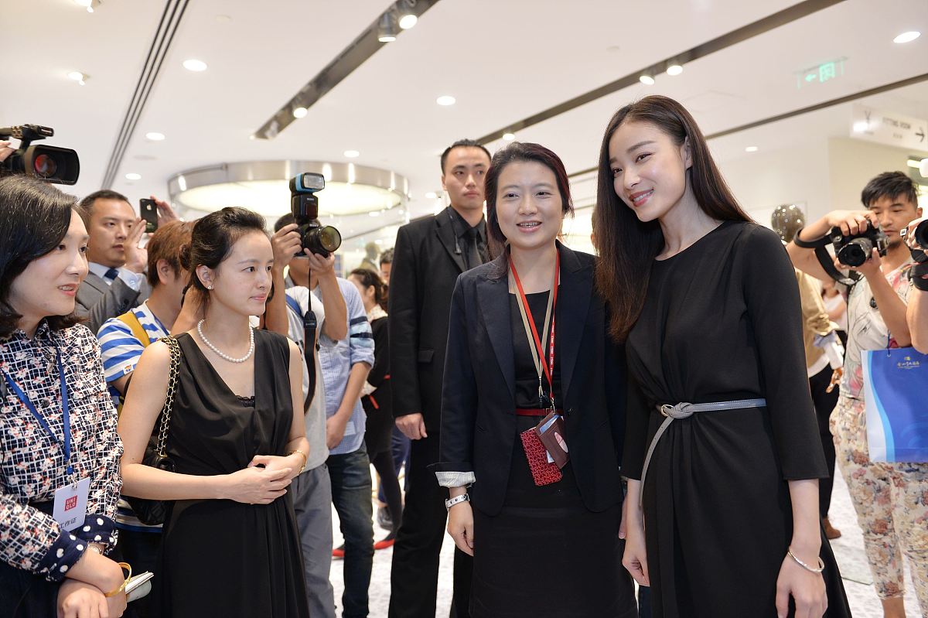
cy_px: 309
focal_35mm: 27
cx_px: 464
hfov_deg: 67.4
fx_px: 696
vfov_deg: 47.9
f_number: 3.2
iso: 800
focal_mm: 27
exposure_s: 1/250
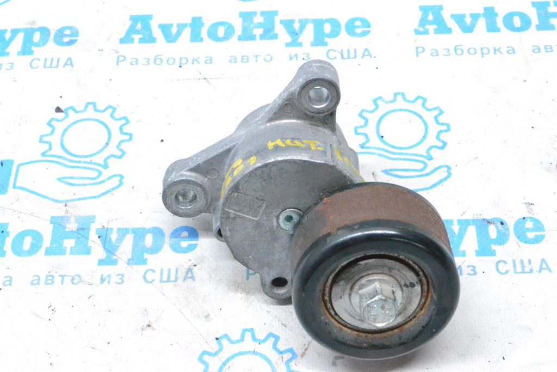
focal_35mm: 63
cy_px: 186
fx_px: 975
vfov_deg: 21.6
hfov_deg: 31.9
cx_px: 278
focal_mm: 42
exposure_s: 1/125
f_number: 10
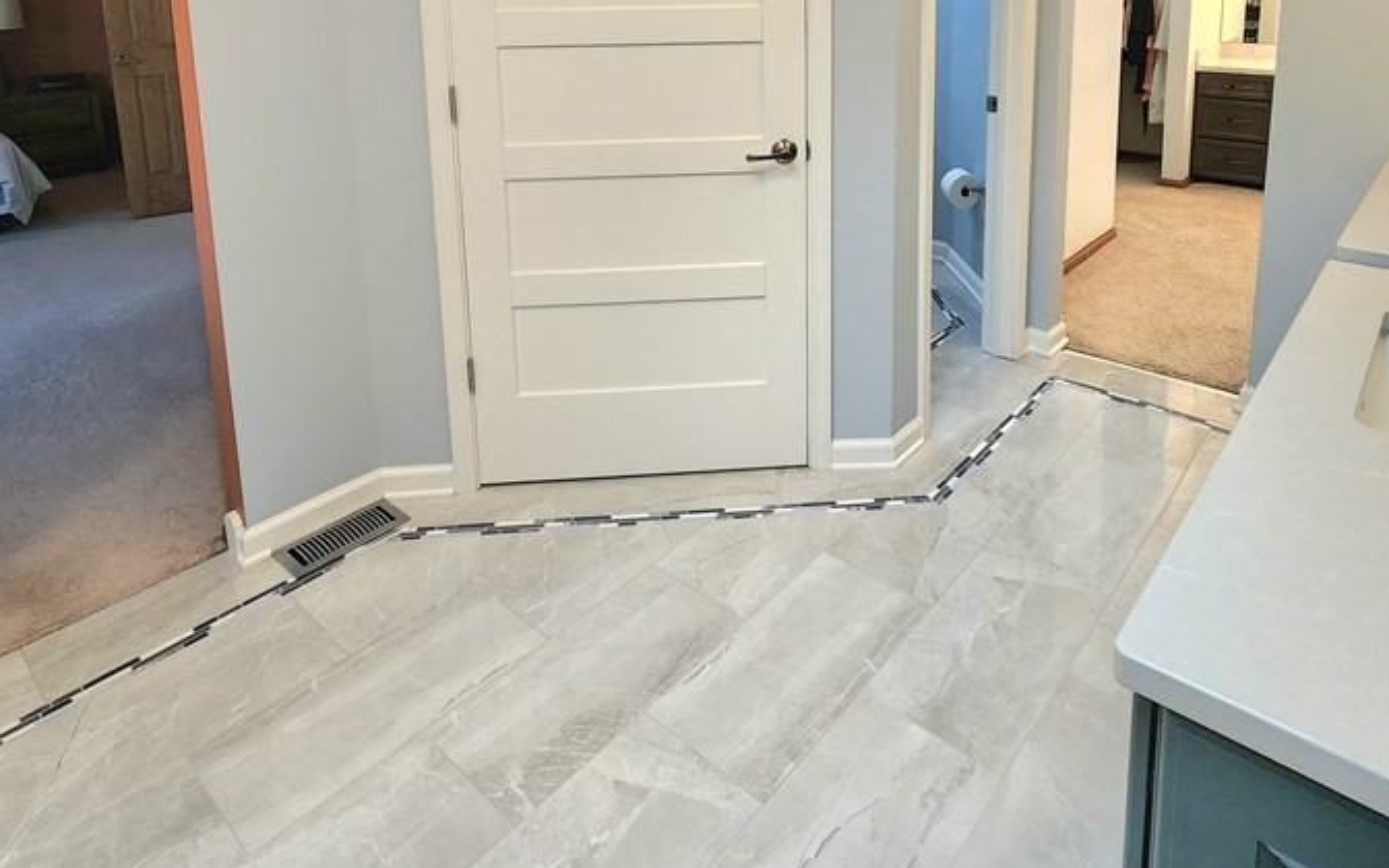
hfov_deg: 82.1
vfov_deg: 51.1
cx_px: 759
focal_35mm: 21
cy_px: 97
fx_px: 795
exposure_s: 1/60.2
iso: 125
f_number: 2.2
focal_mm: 2.2
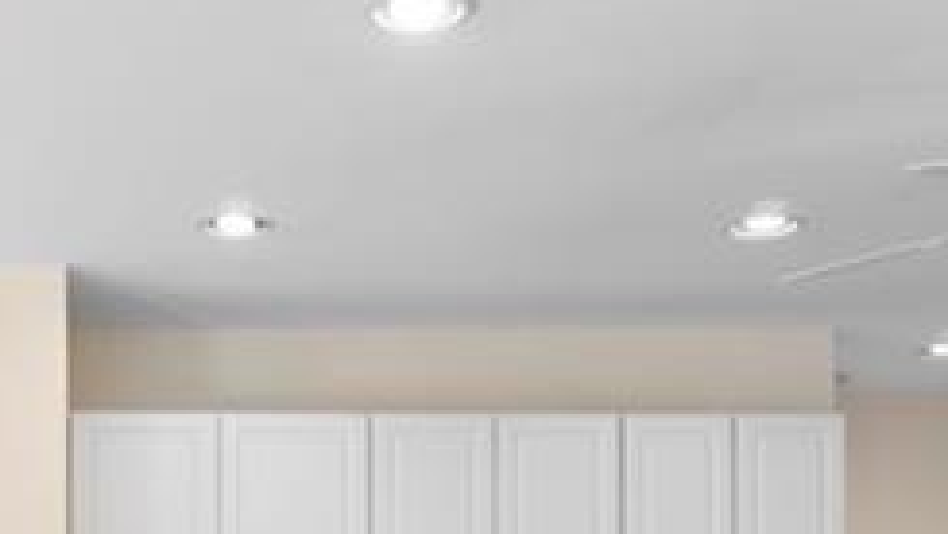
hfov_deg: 28.9
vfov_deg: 16.1
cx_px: 85
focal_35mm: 70
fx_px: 1760
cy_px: 747
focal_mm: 16
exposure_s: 1.3
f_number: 8
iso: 100
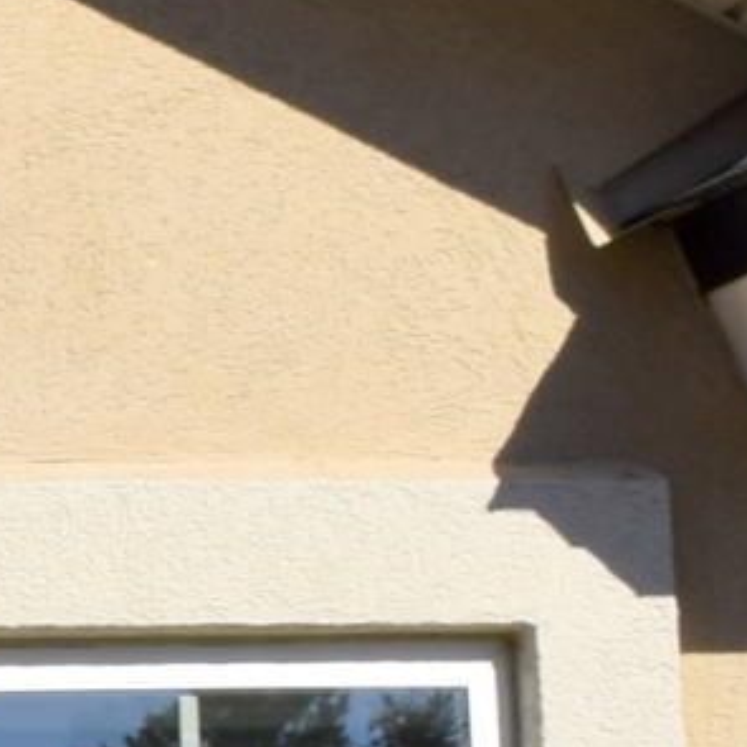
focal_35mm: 233
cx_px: -2355
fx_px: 5689
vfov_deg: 7.3
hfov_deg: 6.1
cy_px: 1245
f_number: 11
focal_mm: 18
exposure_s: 1/200
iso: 100
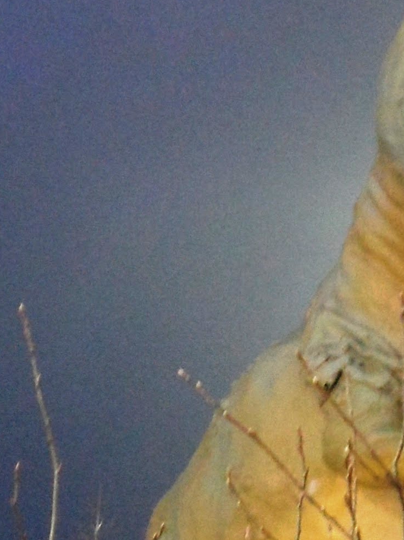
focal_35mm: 163
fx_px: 2538
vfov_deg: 12.1
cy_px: 365
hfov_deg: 9.0
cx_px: 411
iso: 400
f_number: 4
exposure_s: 1/8
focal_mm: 6.6
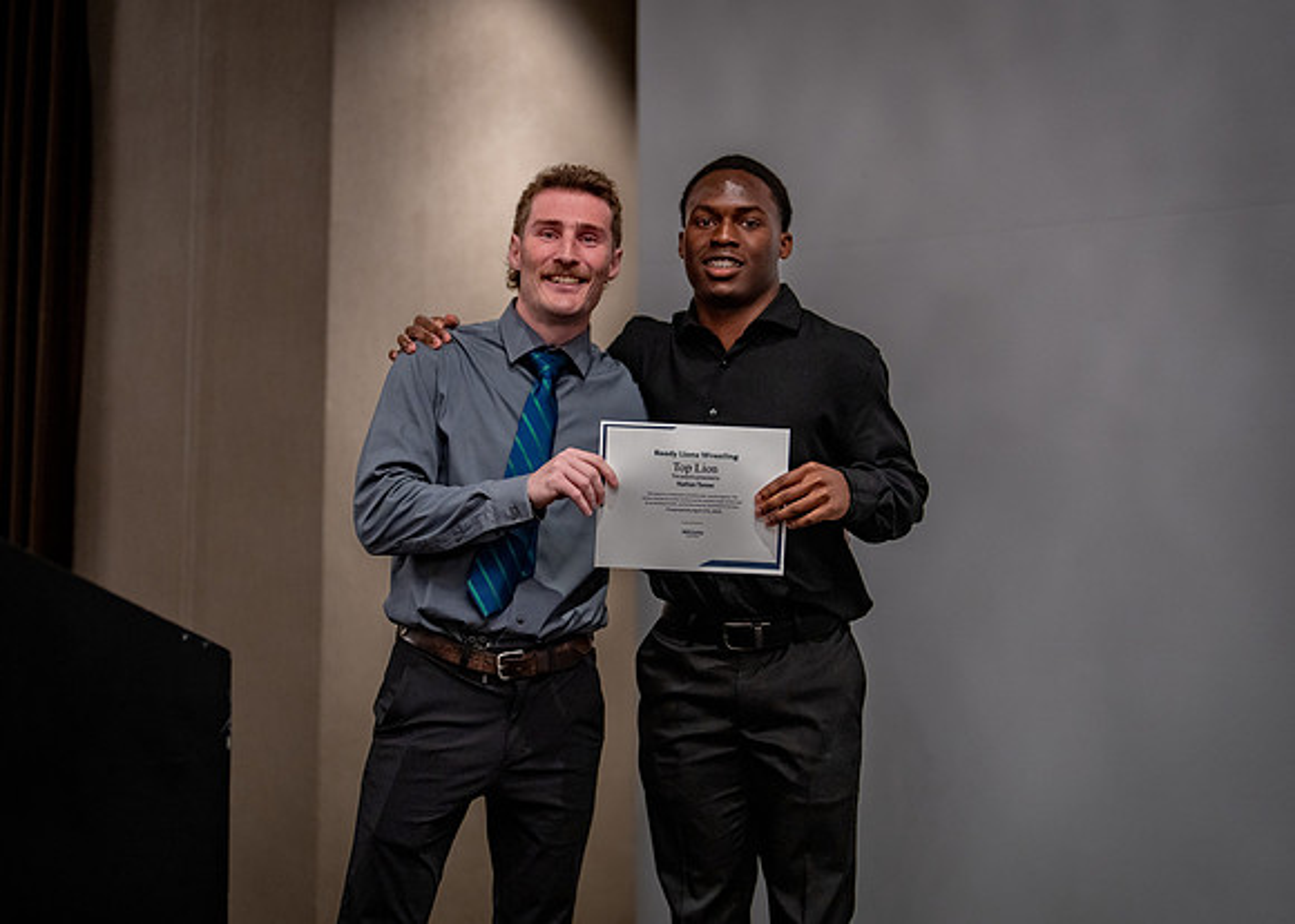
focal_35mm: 54
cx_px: 648
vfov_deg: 26.2
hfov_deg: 36.2
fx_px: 1983
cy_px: 462
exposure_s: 1/400
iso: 1250
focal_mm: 50
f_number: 1.2
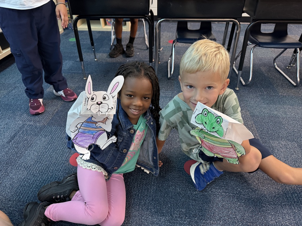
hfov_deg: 71.6
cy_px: 113
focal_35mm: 24
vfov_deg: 56.8
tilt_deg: -37.2
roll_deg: +1.1
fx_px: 209
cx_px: 151
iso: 320
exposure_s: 1/60
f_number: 1.78
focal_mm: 6.76
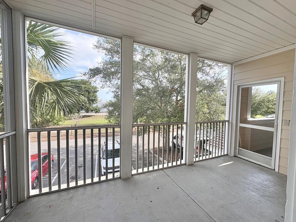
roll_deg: -0.1
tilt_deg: -2.9
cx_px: 156
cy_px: 111
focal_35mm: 15
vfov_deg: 81.7
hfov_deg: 98.1
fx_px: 128
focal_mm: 2.22
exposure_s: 1/512
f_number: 2.2
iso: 64
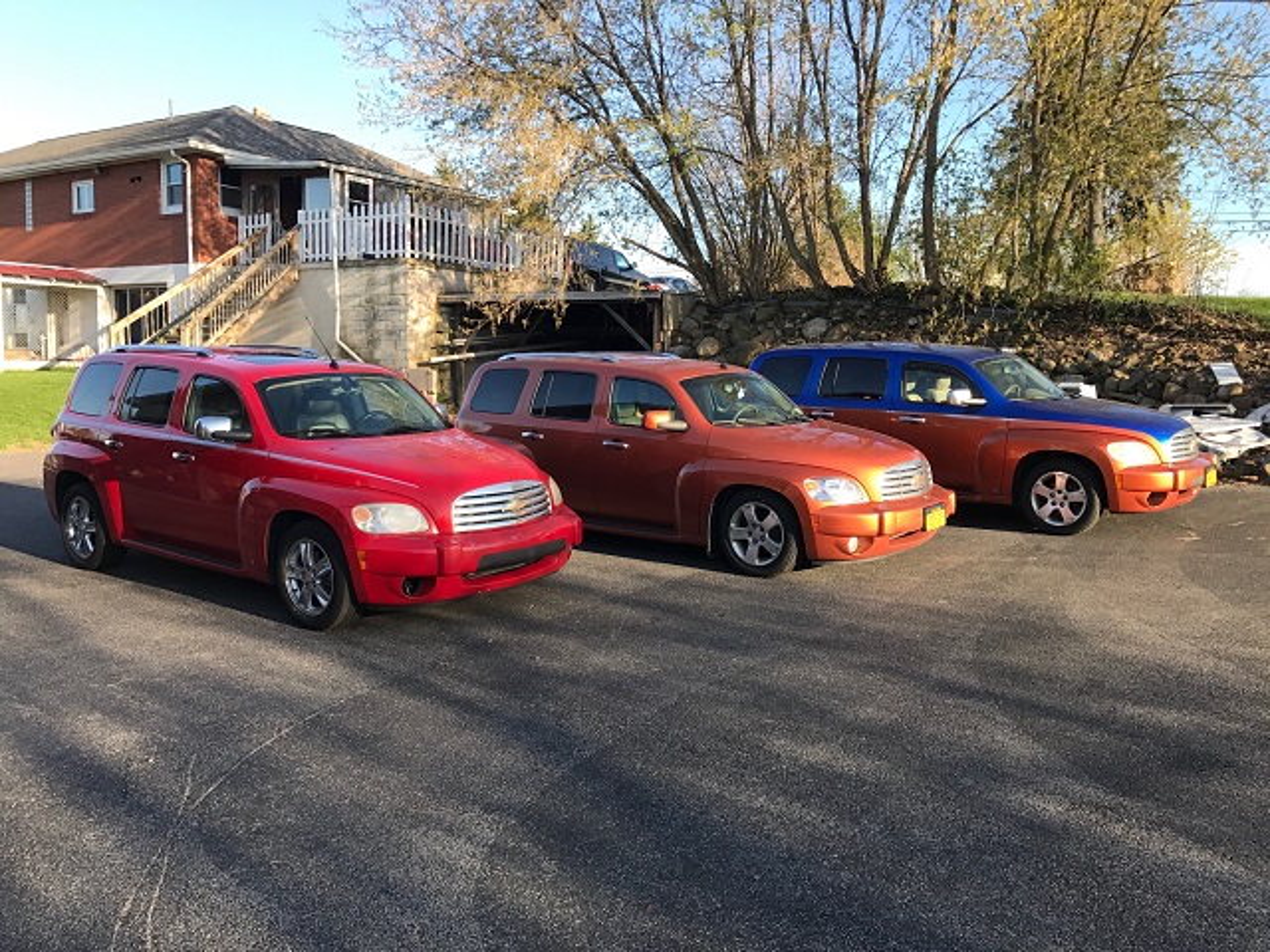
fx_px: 1027
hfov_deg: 63.4
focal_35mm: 28
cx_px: 635
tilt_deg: -4.6
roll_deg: -1.8
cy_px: 476
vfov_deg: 49.7
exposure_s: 1/499
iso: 20
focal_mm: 3.99
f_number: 1.8
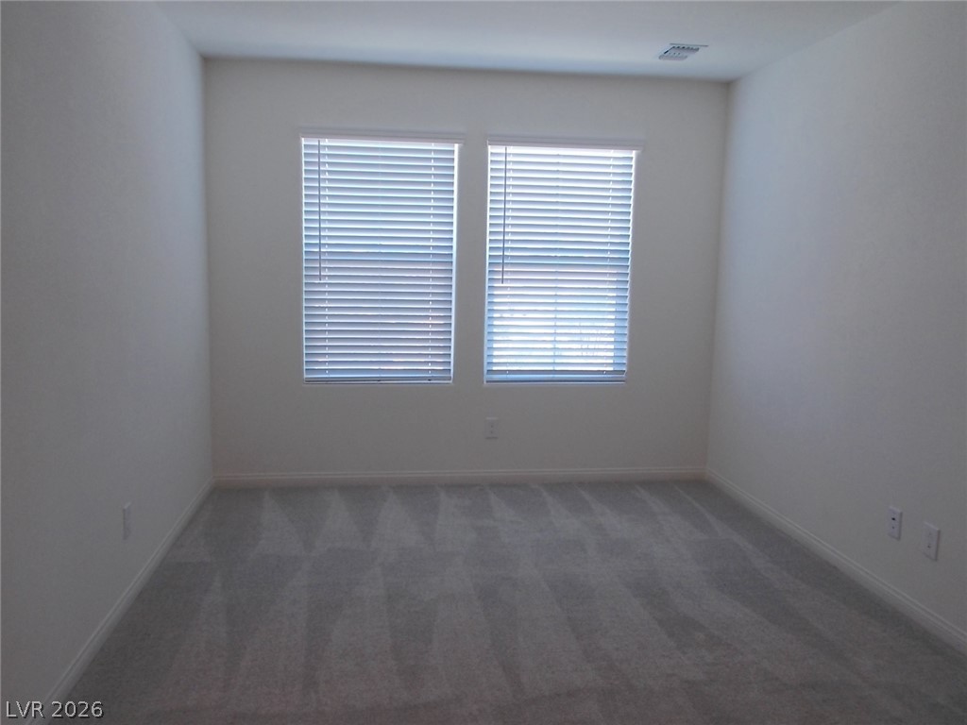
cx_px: 484
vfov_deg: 46.8
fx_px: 838
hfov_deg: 60.0
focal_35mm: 30
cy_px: 362
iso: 80
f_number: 3.4
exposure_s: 1/40
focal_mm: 5.3
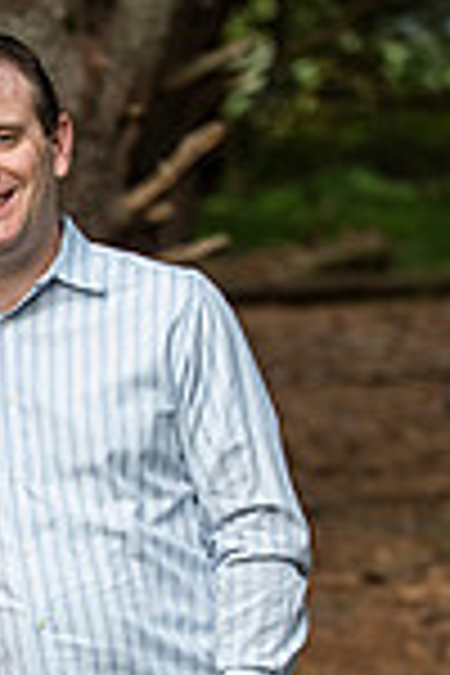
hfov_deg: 5.1
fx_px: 5062
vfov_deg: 7.6
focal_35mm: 270
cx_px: -158
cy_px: 495
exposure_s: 1/500
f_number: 3.2
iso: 1250
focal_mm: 90
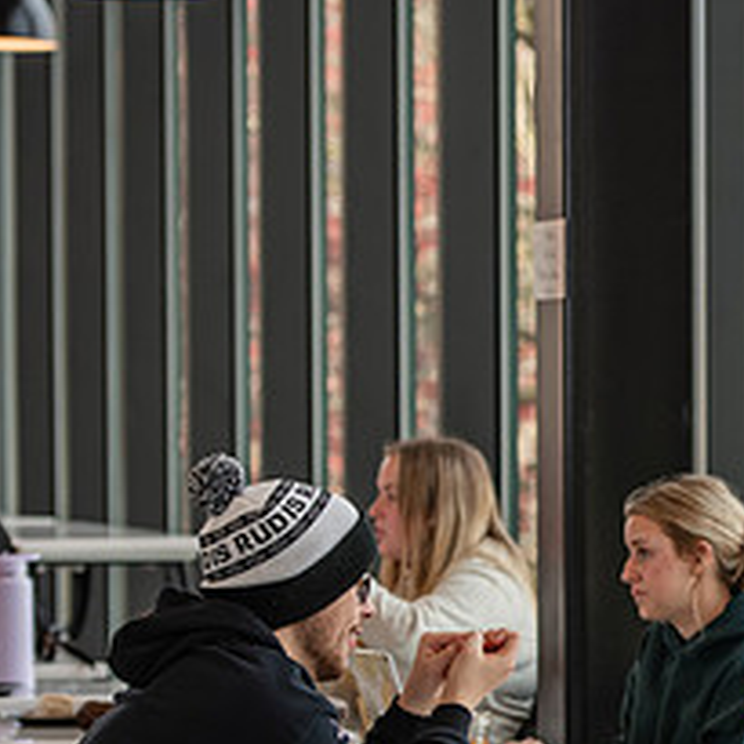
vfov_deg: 7.7
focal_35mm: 228
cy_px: 608
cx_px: 893
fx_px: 5544
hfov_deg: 7.6
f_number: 3.5
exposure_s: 1/200
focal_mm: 95
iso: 400
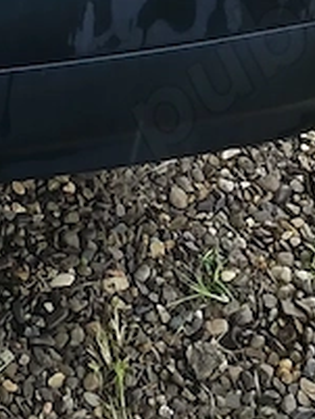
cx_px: -382
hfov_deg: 8.7
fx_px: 1927
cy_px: -434
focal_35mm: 159
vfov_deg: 11.2
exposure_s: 1/100
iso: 160
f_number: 1.75
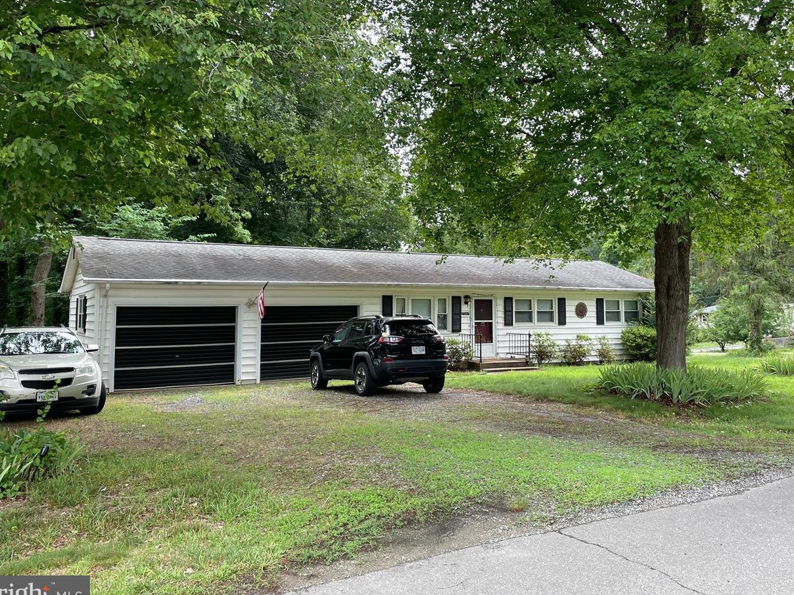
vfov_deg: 45.3
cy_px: 259
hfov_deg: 58.2
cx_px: 448
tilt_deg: +4.4
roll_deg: +0.4
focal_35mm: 31
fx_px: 711
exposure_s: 1/281
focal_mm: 4.2
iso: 32
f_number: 1.6
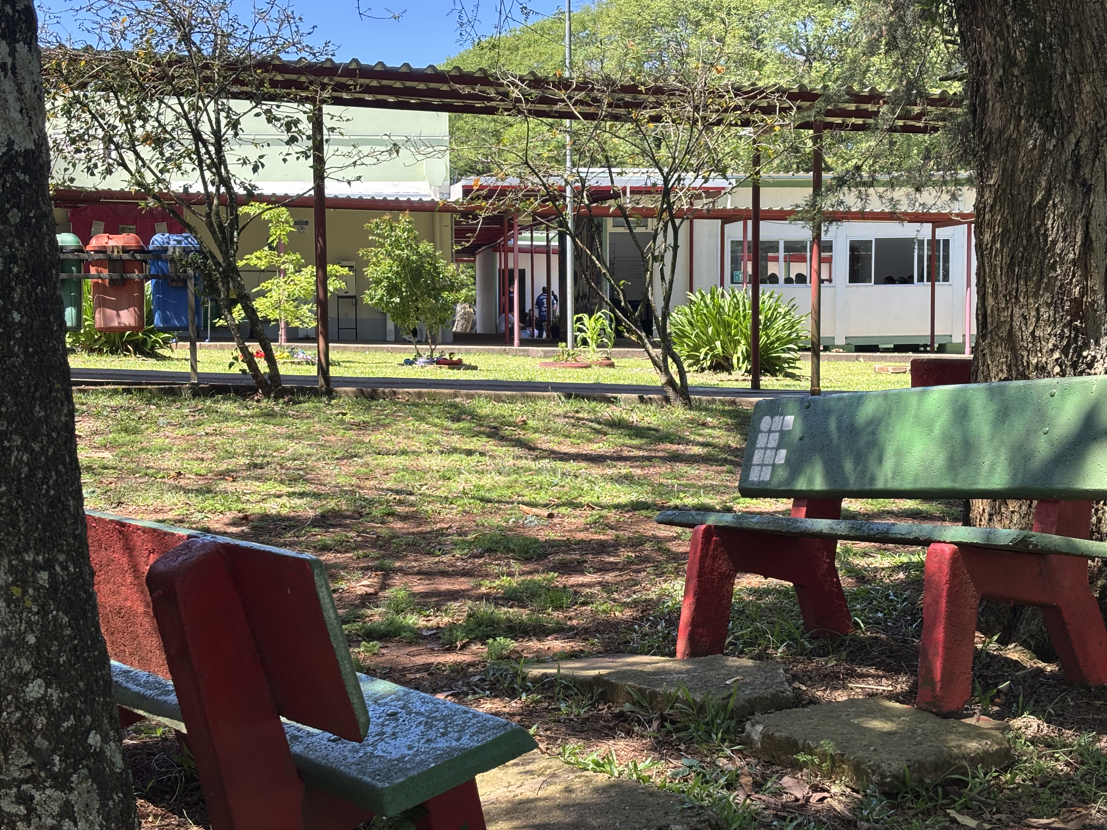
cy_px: 413
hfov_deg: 36.2
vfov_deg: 27.5
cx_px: 545
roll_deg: +1.2
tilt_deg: -3.7
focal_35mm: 53
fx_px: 1695
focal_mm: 5.96
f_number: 1.6
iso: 32
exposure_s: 1/460
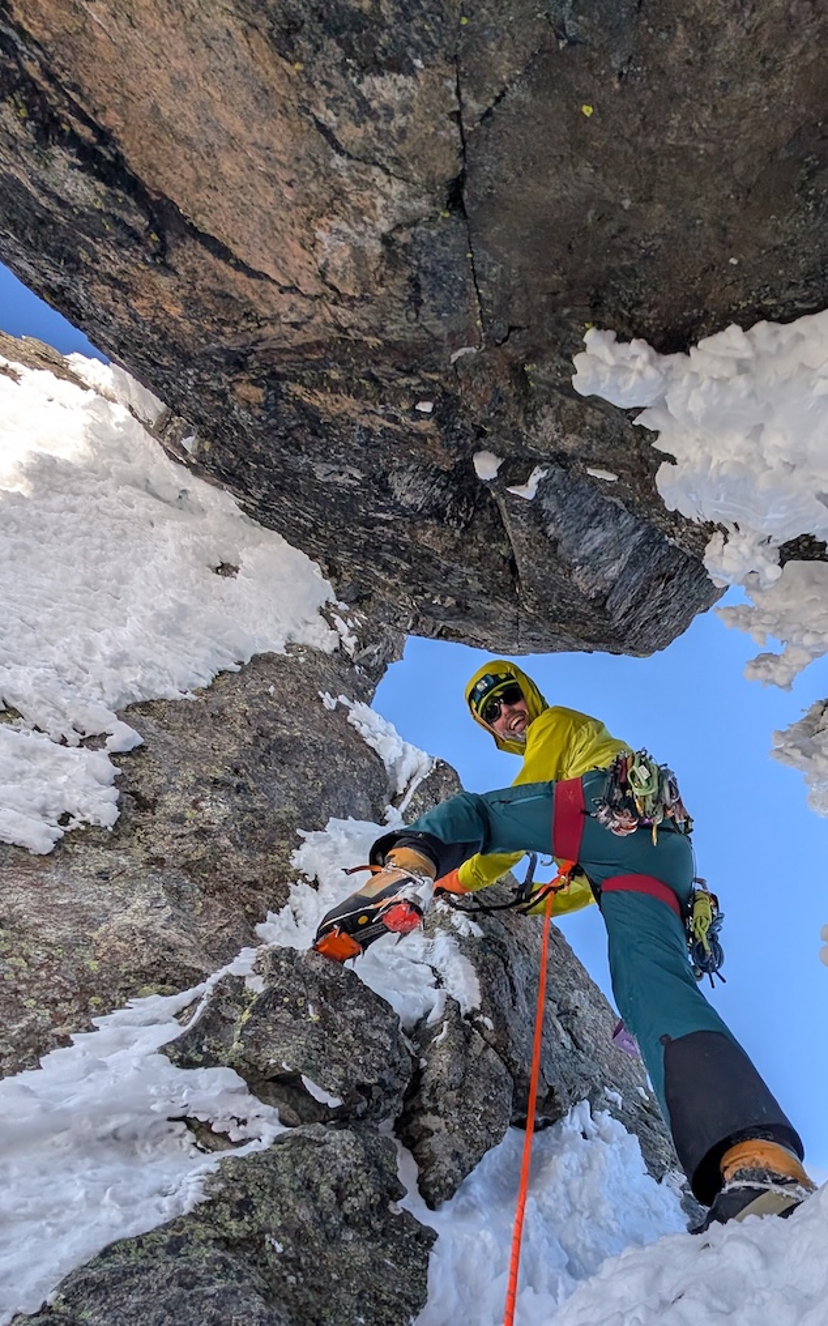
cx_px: 515
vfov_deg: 90.2
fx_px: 650
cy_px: 779
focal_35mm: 18
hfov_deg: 64.1
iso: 66
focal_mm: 2.02
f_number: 1.7
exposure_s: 1/2342
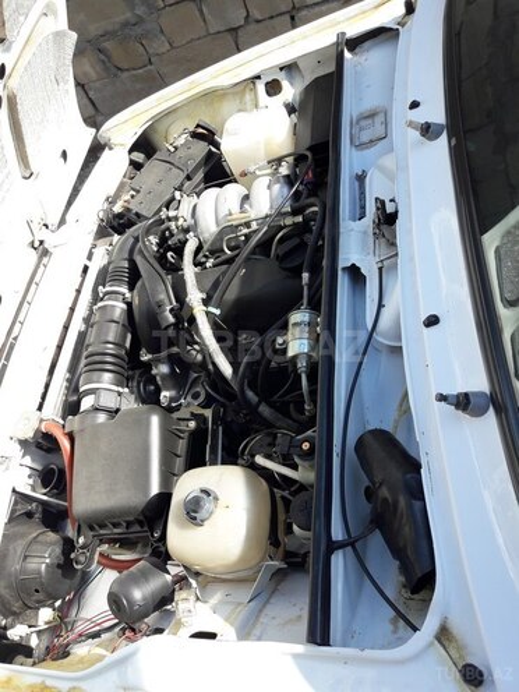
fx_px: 560
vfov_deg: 63.4
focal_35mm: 28
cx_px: 260
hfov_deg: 49.7
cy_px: 346
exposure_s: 1/432
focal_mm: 3.7
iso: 40
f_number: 1.9
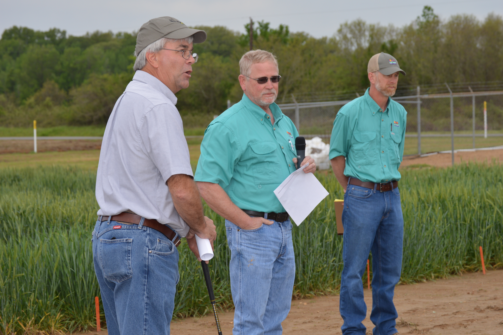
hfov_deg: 18.2
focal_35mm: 112
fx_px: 1570
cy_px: 168
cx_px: 252
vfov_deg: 12.2
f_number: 6.3
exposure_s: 1/160
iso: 100
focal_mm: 75
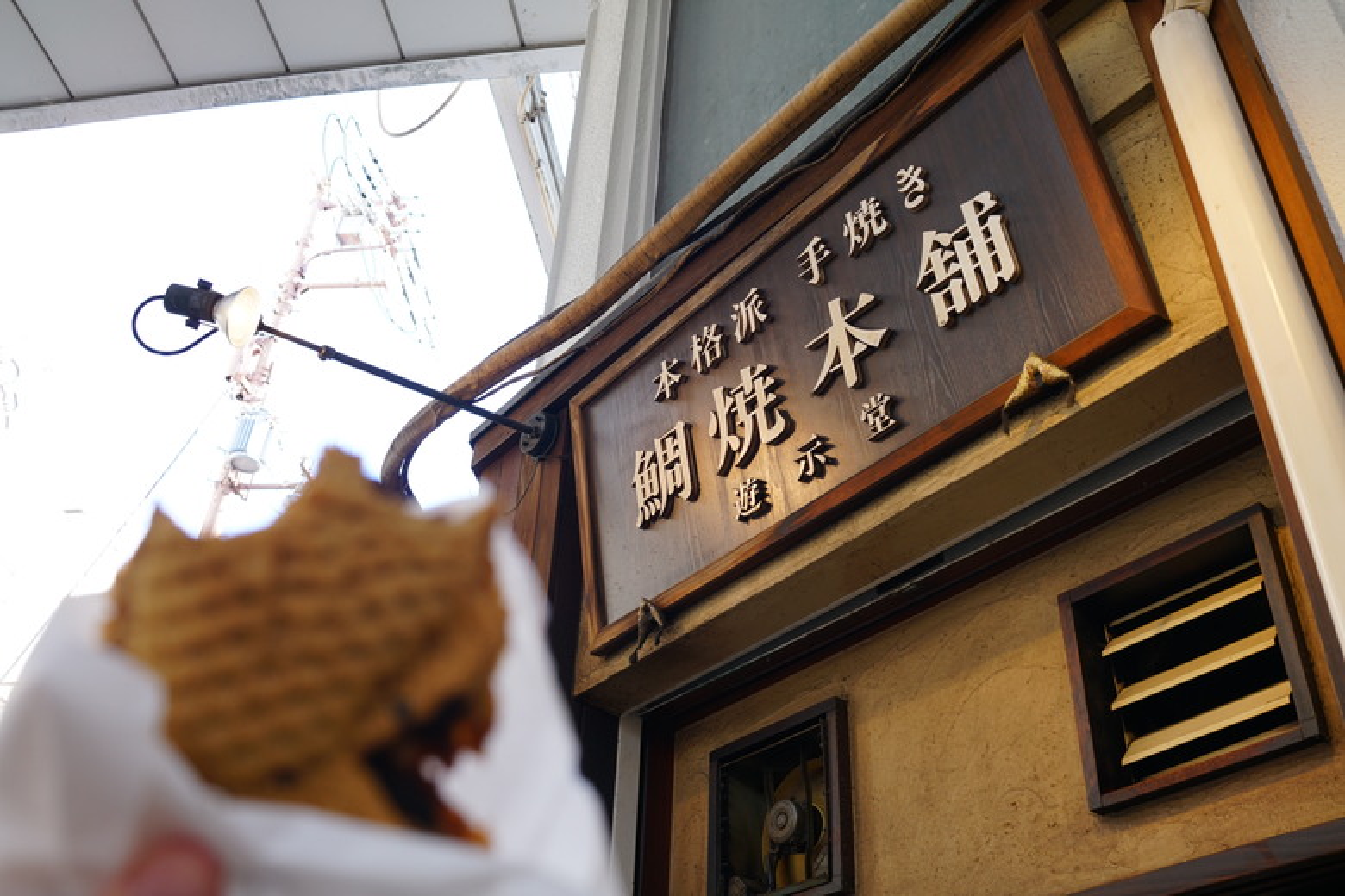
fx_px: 1308
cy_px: 448
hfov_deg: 54.4
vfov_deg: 37.9
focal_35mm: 35
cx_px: 672
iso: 400
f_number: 6.3
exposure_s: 1/125
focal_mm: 35
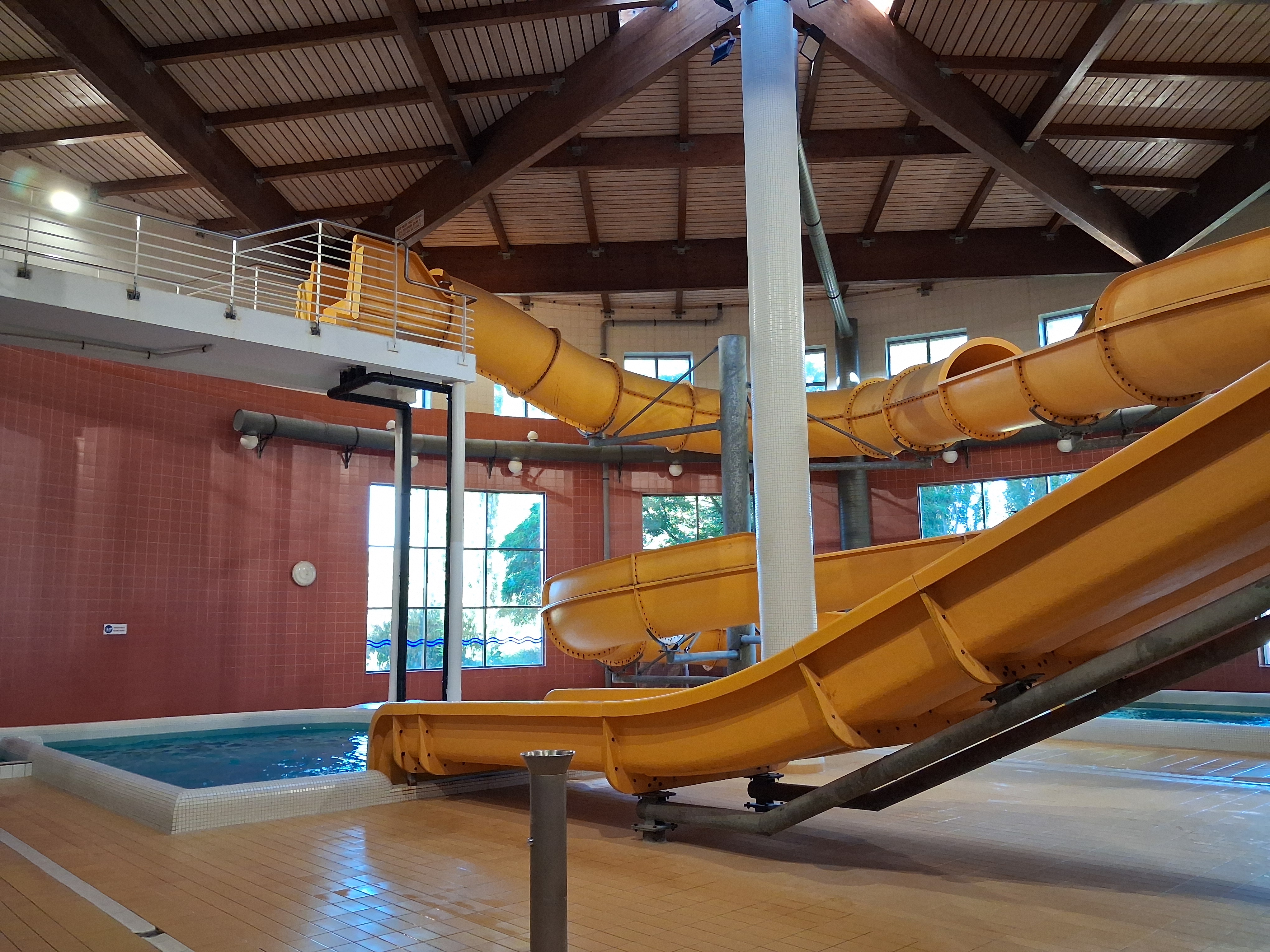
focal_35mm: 27
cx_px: 635
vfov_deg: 51.4
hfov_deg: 65.3
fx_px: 991
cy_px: 476
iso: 320
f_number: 1.8
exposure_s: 1/100
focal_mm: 4
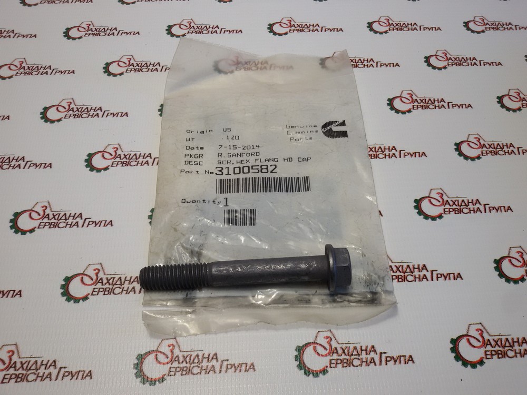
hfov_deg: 58.4
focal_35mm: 31
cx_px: 264
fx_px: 472
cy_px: 198
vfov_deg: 45.4
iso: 50
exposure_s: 1/100
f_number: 2.4
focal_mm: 2.93
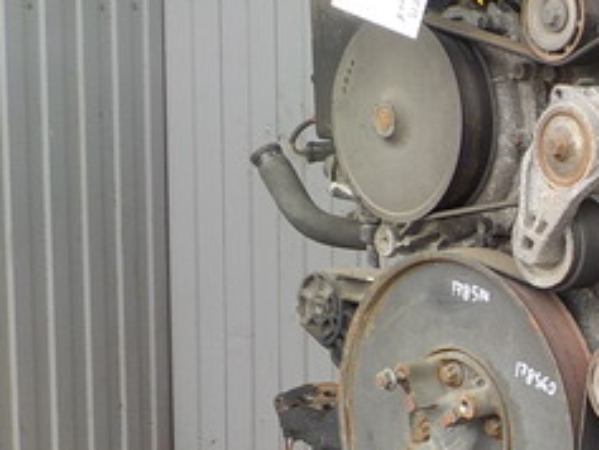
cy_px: 225
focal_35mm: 81
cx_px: 801
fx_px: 1402
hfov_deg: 21.5
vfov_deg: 18.2
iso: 125
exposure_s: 1/30
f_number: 3.3
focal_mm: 4.1
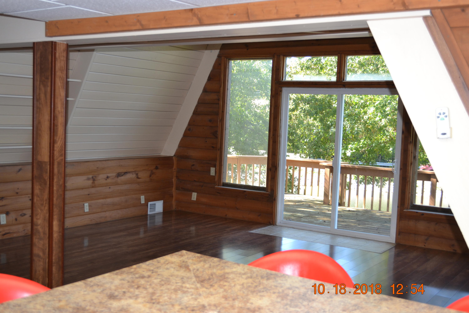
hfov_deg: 45.0
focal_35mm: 44
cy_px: 156
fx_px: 567
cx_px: 234
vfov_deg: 30.8
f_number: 4.5
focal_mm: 29
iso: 400
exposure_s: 1/100
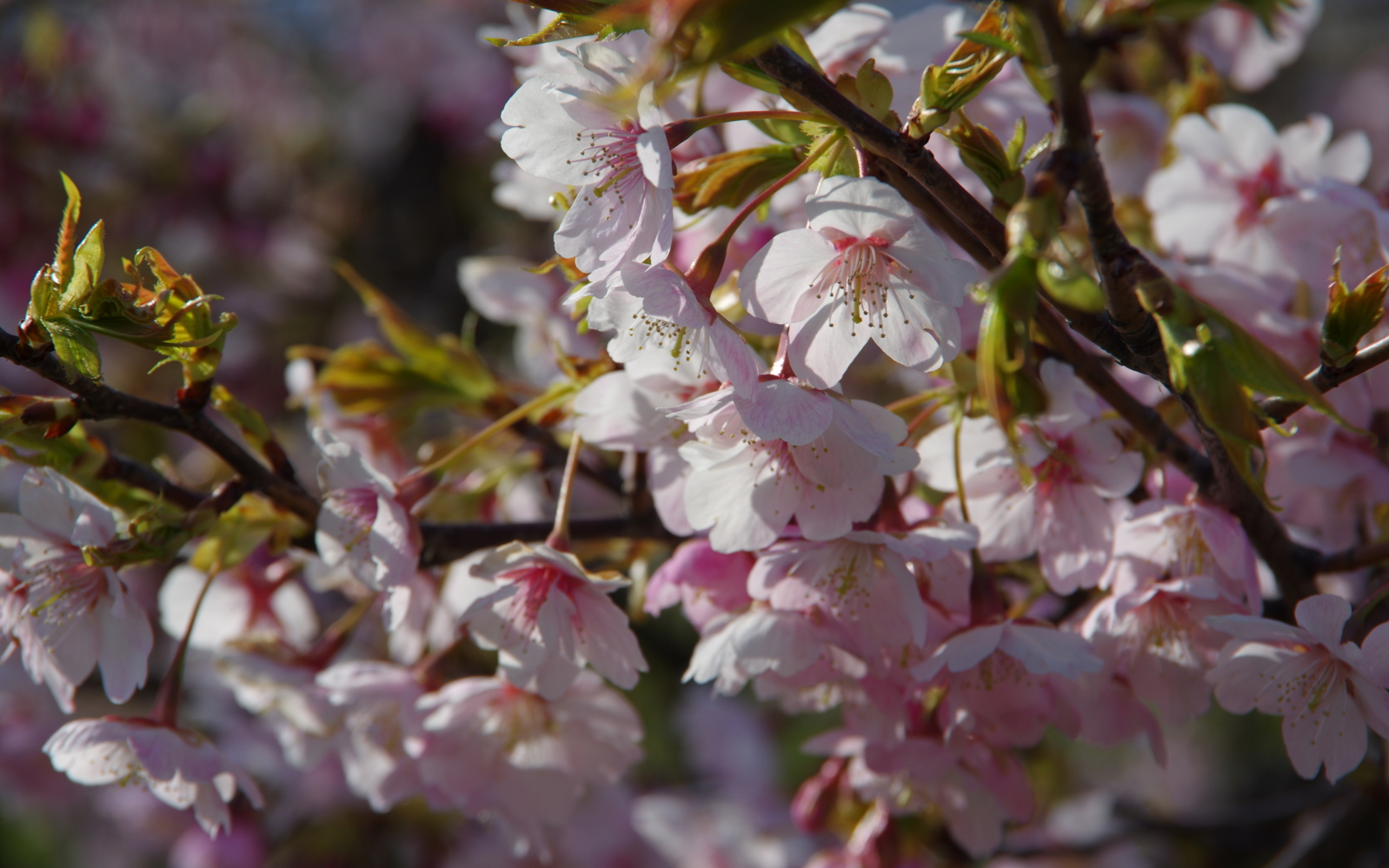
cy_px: 408
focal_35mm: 206
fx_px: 7799
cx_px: 694
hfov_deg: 10.2
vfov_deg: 6.4
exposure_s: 1/320
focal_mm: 135
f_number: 8
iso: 100
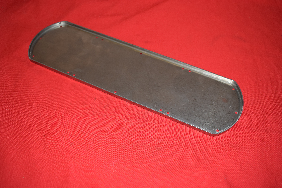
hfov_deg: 51.3
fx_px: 294
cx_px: 141
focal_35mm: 38
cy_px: 94
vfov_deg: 35.5
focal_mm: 25
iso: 640
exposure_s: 1/160
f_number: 5
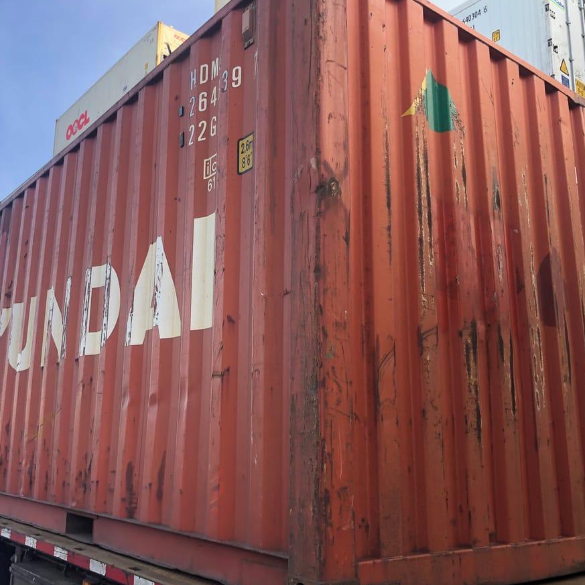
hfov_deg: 48.2
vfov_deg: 48.5
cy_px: 295
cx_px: 241
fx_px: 650
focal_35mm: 34
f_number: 1.8
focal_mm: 3.99
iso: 20
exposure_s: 1/223
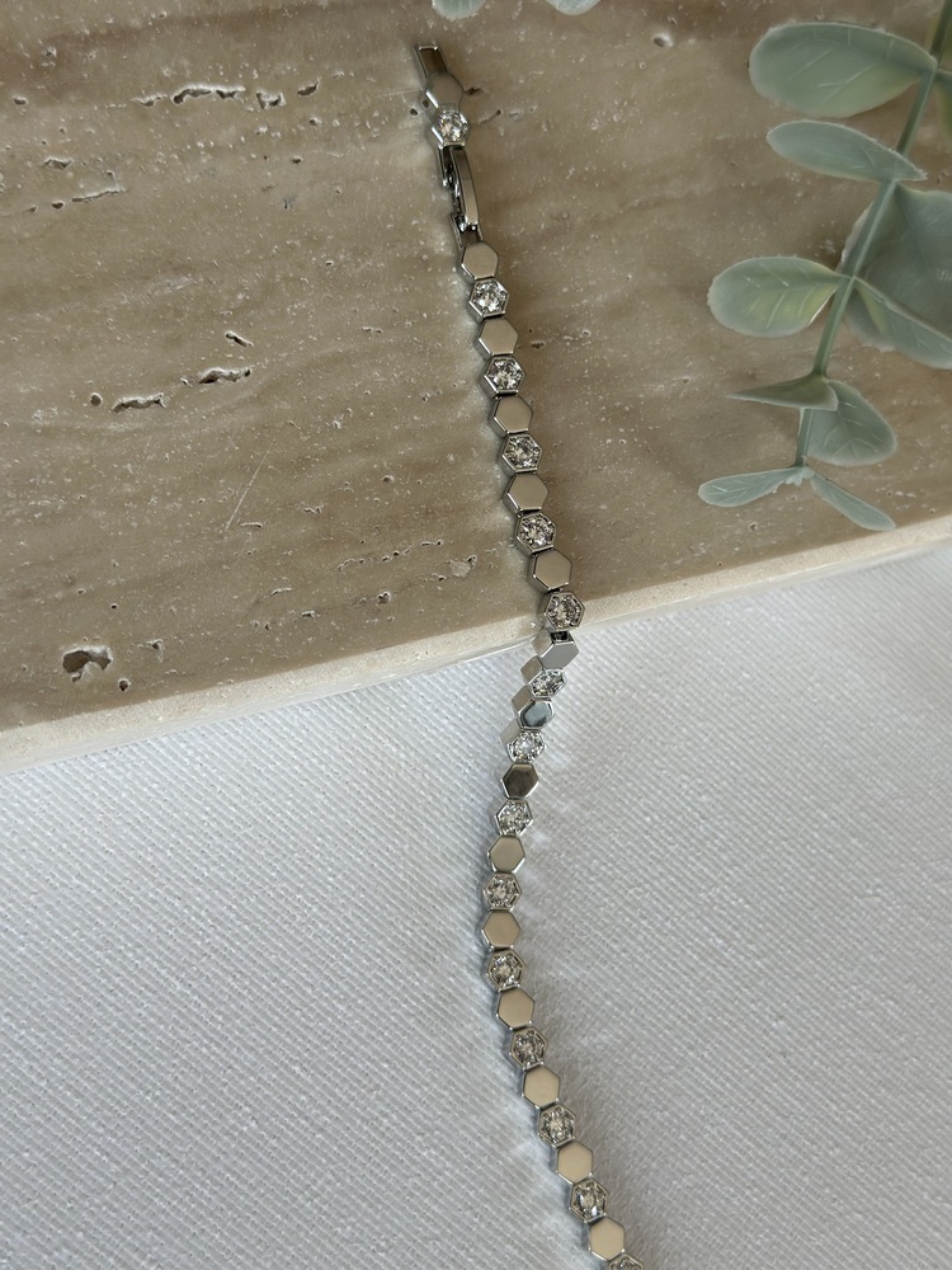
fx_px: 1760
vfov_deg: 39.7
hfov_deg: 30.3
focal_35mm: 48
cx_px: 476
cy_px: 635
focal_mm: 6.86
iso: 80
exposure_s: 1/121
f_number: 1.78
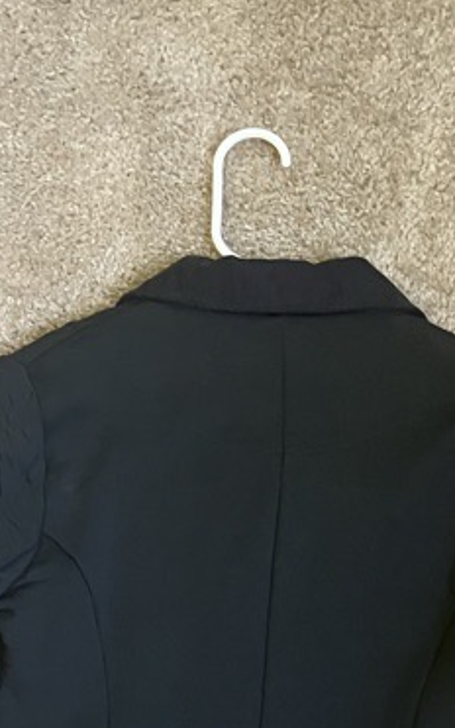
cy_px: 697
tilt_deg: -82.0
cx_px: 227
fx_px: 1428
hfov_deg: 18.1
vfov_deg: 27.3
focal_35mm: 72
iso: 250
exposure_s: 1/40
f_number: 1.8
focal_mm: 3.99
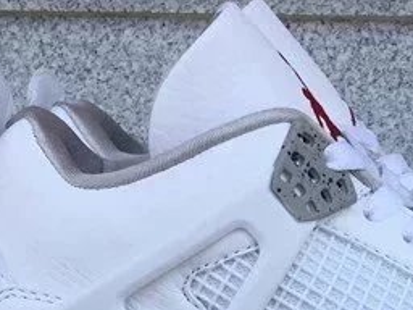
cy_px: 466
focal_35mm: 109
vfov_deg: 12.9
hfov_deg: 17.8
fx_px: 1300
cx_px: 365
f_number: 2.4
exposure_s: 1/450
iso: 25
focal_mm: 3.3
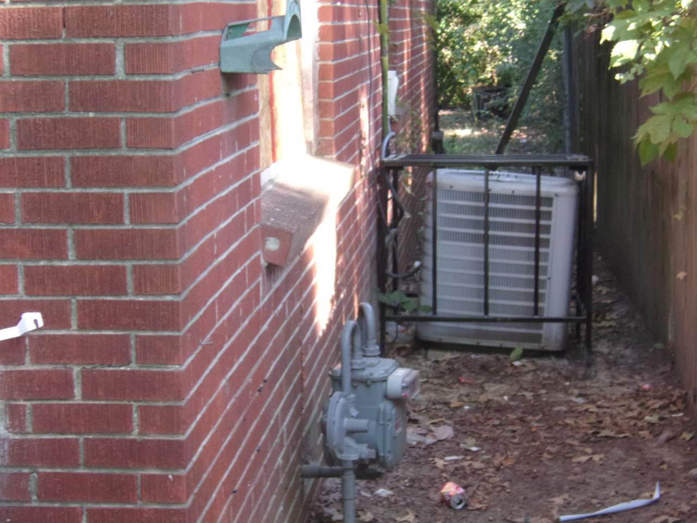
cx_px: 348
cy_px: 262
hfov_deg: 22.5
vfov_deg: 17.0
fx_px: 1752
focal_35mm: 87
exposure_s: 1/34
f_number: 5.6
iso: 331
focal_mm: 15.6
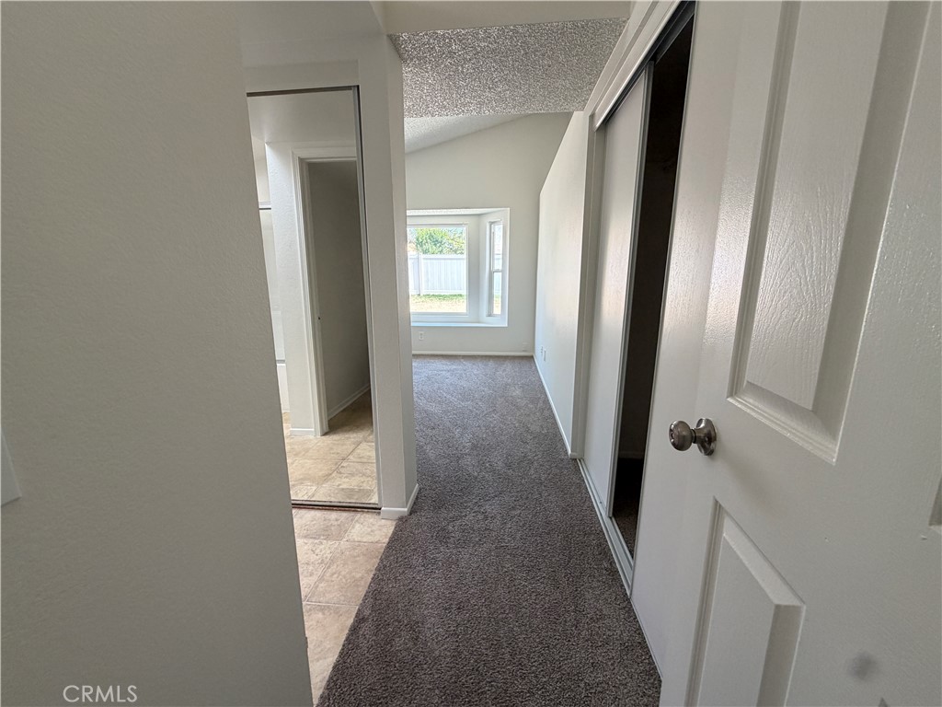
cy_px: 354
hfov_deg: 102.1
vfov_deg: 85.7
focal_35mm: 14
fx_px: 381
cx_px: 471
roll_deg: +0.4
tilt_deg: -11.3
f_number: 2.2
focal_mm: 2.22
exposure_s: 1/121
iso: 200
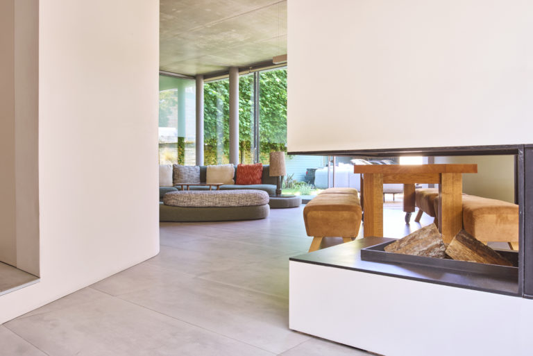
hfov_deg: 61.9
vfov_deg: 43.7
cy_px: 178
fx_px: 444
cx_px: 266
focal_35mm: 30
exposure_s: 1/1.3
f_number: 13
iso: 125
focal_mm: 30
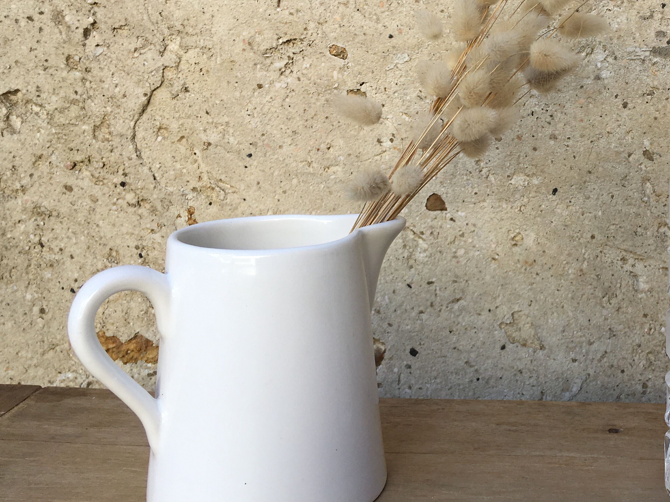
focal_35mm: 47
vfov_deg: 30.8
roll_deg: -0.7
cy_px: 195
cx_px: 534
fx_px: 910
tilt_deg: -9.3
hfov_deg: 38.9
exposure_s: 1/279
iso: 25
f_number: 2.2
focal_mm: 4.15
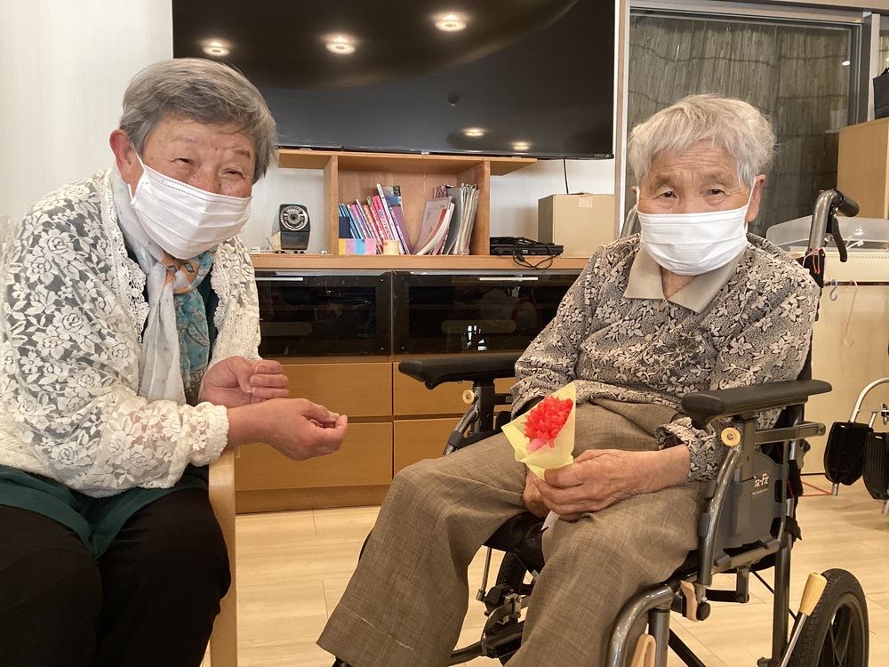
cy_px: 334
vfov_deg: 45.4
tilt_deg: -6.6
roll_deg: -0.9
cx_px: 444
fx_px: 796
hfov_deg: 58.4
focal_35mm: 31
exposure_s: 1/60
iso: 100
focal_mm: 3.3
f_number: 2.4
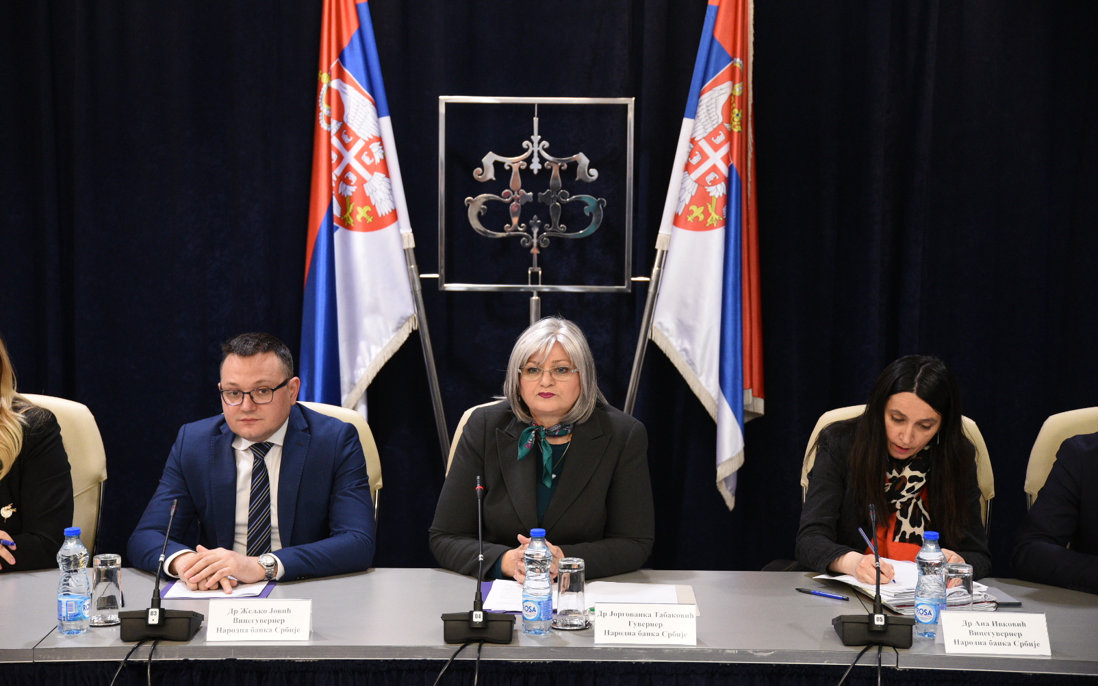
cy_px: 340
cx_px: 544
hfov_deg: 29.4
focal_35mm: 70
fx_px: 2094
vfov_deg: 18.6
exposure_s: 1/125
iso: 2000
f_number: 4
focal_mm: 68
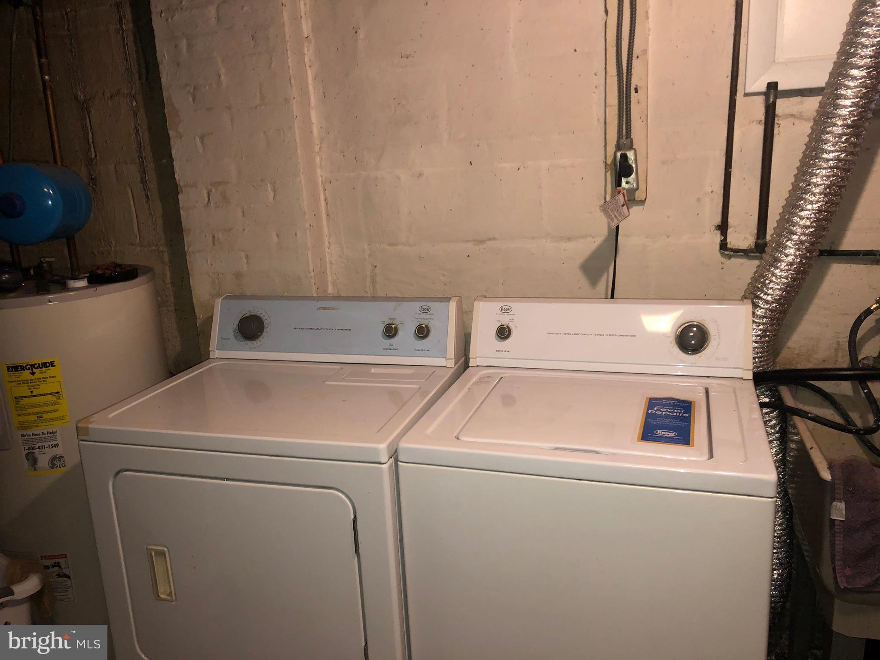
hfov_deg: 63.4
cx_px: 440
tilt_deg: -14.2
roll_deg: +2.6
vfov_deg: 49.7
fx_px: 712
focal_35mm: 28
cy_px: 330
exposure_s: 1/15
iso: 100
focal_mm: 3.99
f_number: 1.8
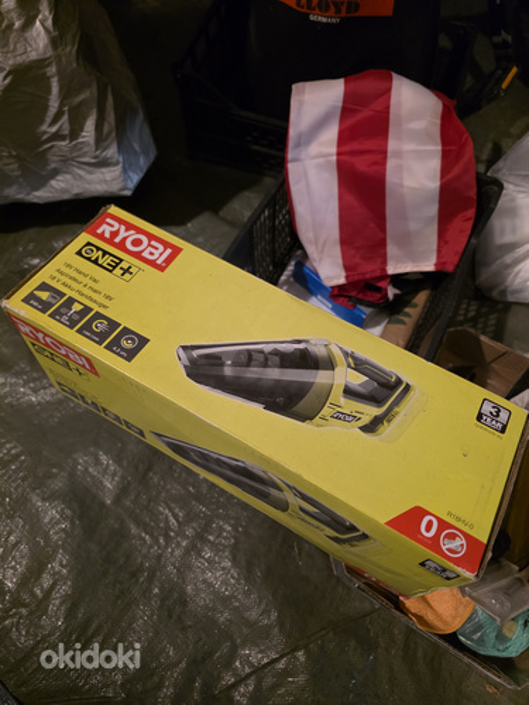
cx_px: 264
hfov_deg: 58.9
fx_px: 469
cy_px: 352
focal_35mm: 23
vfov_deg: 73.9
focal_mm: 6.3
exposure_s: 1/100
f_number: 1.7
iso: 1600
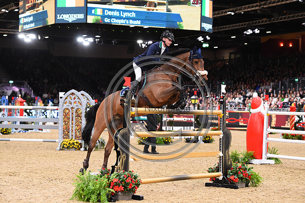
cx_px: 152
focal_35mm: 102
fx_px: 864
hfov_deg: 20.0
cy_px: 102
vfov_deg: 13.4
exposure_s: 1/800
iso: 5000
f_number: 3.5
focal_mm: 102
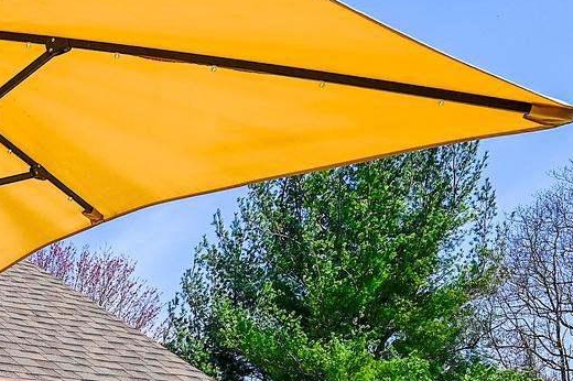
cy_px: 558
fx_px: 1002
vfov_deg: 19.1
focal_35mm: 63
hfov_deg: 28.4
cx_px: -85
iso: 100
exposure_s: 1/400
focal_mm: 16
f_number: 7.1
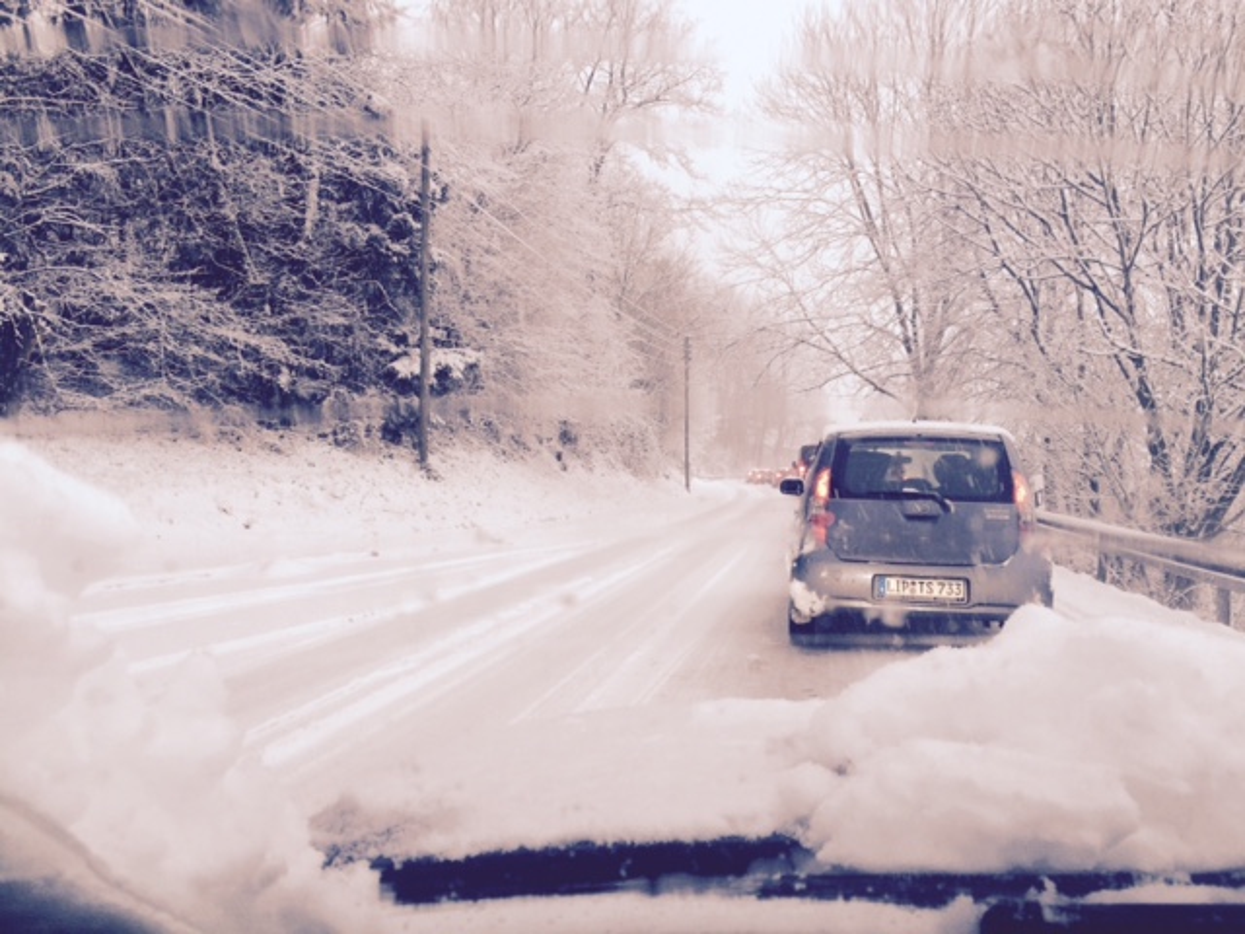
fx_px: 1043
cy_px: 467
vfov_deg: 48.2
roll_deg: +0.6
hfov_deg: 61.7
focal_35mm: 29
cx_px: 622
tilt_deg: +1.1
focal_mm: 4.15
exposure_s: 1/60
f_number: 2.2
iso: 50
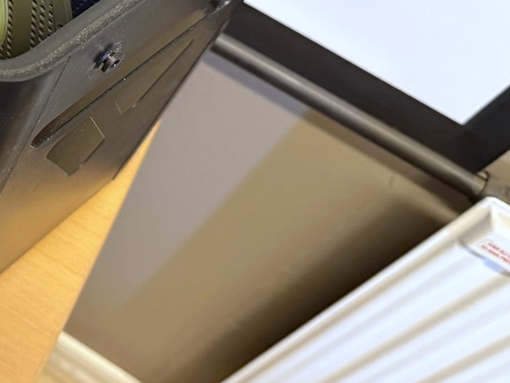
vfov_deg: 19.9
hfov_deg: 25.7
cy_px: -108
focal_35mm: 68
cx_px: -96
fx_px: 1002
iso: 250
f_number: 1.78
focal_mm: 6.76
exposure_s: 1/50
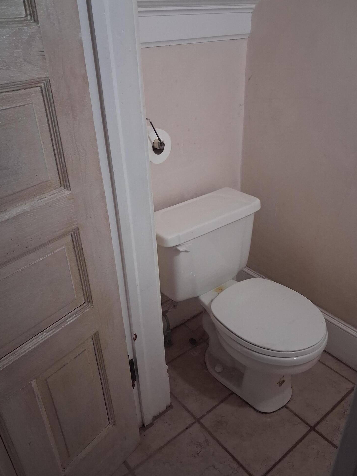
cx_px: 180
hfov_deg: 49.7
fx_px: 385
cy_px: 237
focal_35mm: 28
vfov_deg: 63.5
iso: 400
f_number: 1.8
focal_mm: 4
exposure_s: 1/60
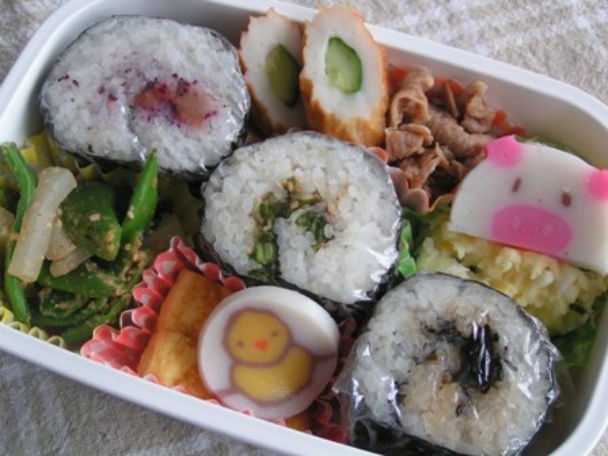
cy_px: 228
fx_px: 1107
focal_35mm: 63
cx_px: 304
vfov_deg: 23.3
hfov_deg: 30.7
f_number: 3.2
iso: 80
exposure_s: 1/60
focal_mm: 9.7
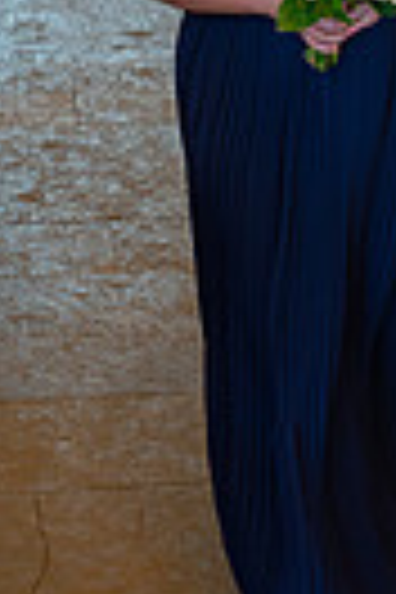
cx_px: 295
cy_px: -40
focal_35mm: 119
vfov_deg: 16.7
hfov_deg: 11.5
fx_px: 1963
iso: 800
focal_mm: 35
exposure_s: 1/100
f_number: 2.8
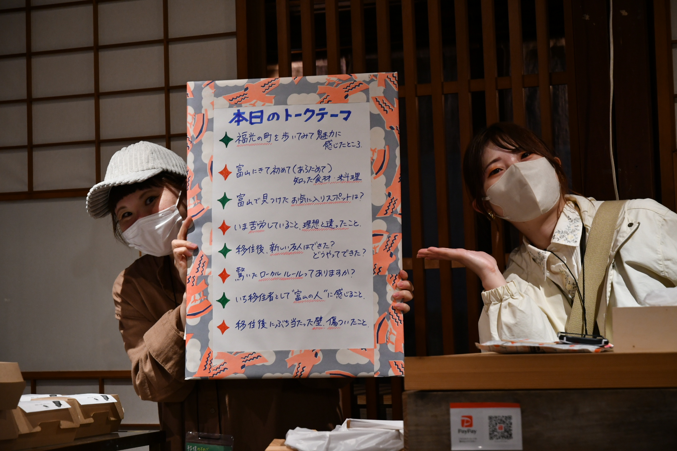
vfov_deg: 18.2
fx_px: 1410
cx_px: 338
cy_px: 226
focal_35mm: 75
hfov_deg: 27.0
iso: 800
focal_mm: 50
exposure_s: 1/80
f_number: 4
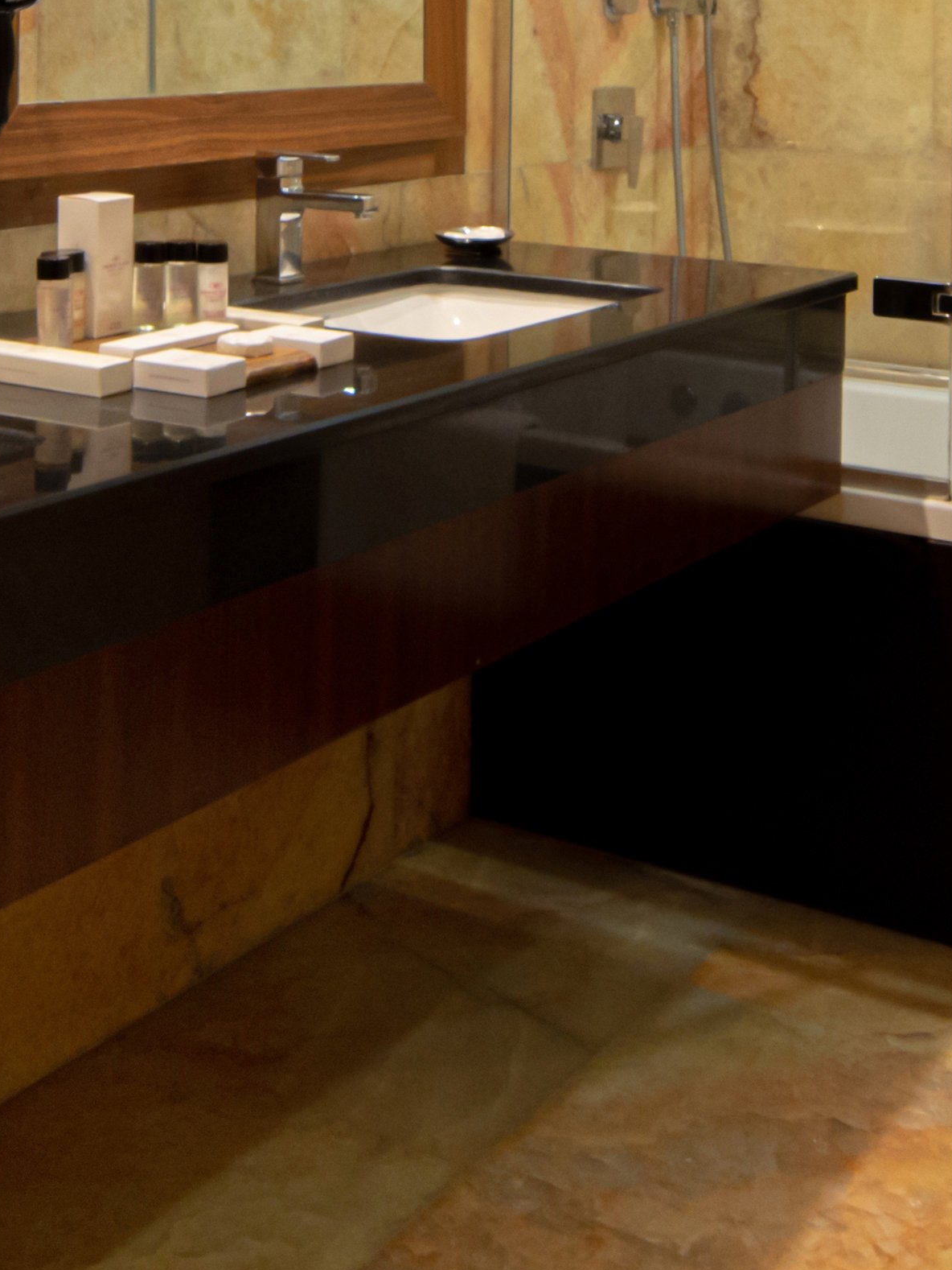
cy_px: -21
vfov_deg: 32.0
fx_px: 2016
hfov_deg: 26.6
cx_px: 443
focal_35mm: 55
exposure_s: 1/3
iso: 1600
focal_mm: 15
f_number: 11
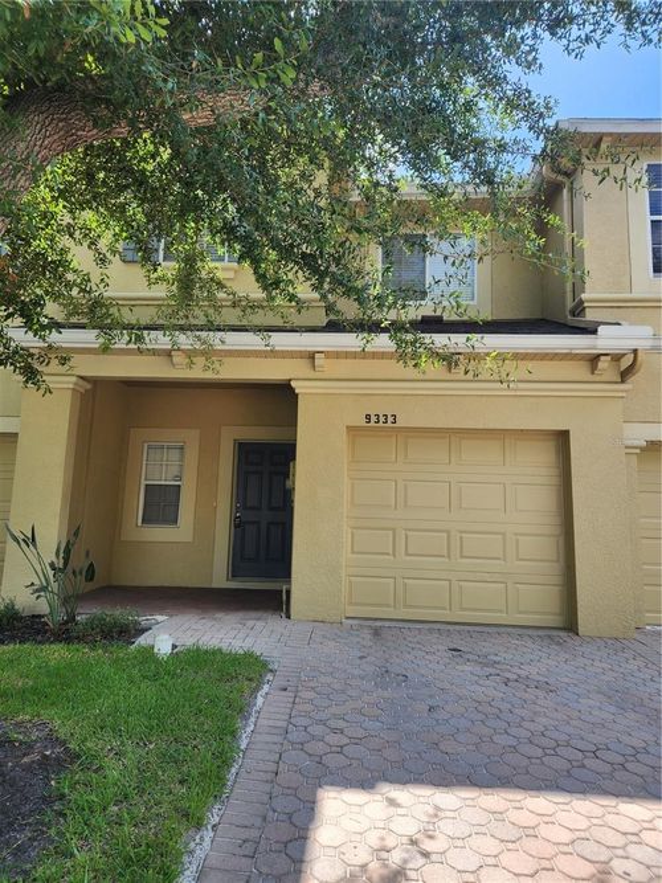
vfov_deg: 73.9
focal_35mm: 23
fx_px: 587
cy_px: 442
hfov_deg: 58.9
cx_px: 331
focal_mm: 5.4
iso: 20
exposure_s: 1/407
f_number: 1.8
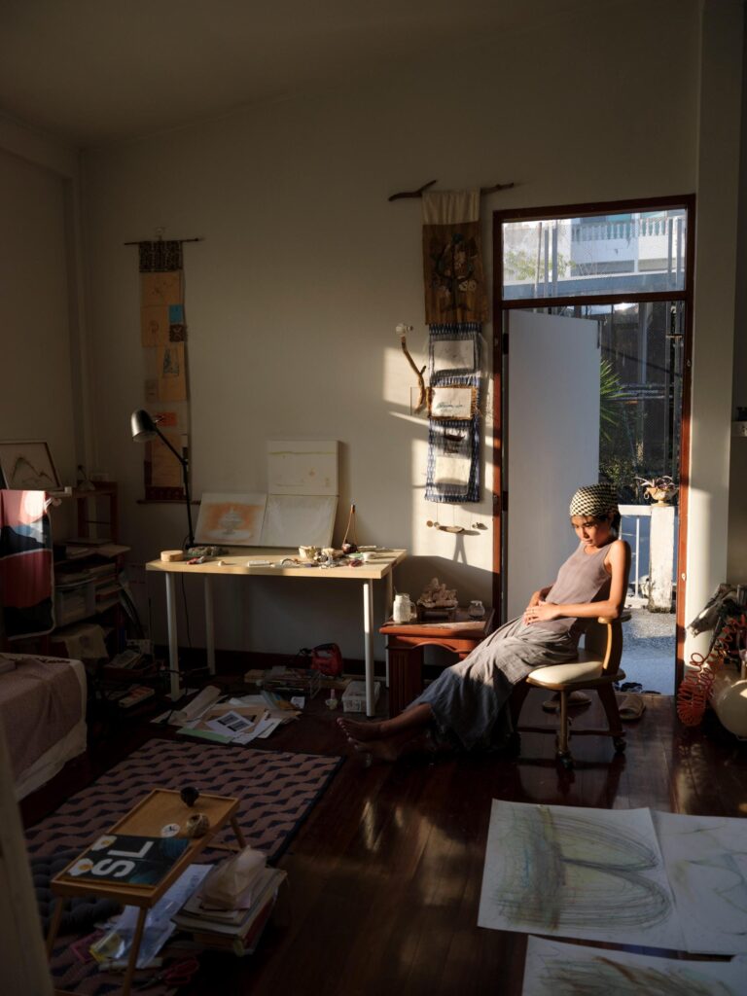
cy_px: 498
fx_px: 806
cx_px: 374
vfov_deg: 63.4
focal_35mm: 28
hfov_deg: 49.7
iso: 500
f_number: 4.5
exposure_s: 1/500
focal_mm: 35
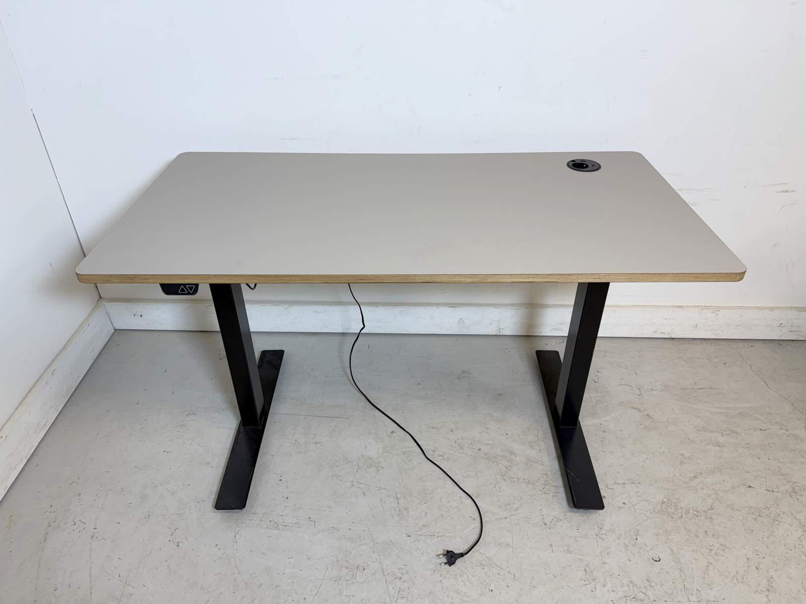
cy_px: 302
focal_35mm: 24
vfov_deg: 56.8
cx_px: 403
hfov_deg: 71.6
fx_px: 559
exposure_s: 1/100
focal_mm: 6.76
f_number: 1.78
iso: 64
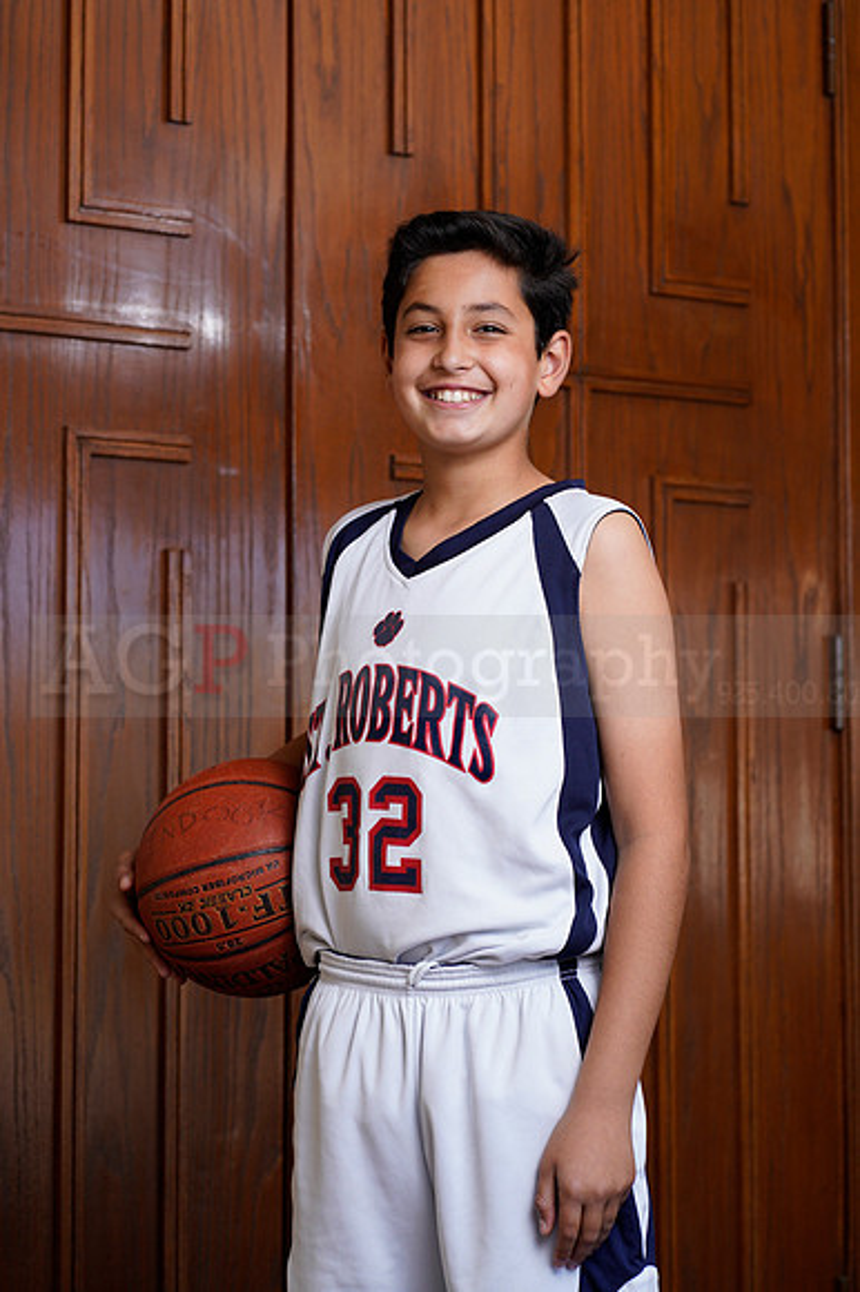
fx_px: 3049
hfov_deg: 16.1
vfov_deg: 23.9
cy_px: 646
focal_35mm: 85
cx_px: 430
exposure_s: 1/250
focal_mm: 85
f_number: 5.6
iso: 200
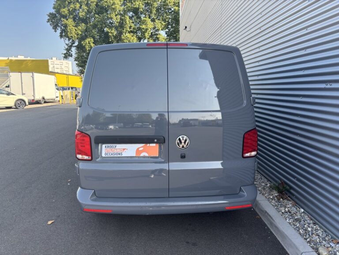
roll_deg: -0.1
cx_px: 170
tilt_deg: -8.9
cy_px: 128
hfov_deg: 67.3
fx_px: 255
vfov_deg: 53.1
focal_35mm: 26
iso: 50
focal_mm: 5.96
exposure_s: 1/591
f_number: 1.6
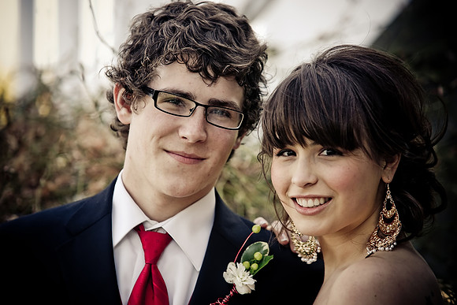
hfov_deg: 13.7
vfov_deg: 9.2
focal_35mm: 150
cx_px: 228
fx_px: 1905
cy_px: 152
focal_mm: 150
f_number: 4
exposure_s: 1/250
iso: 400
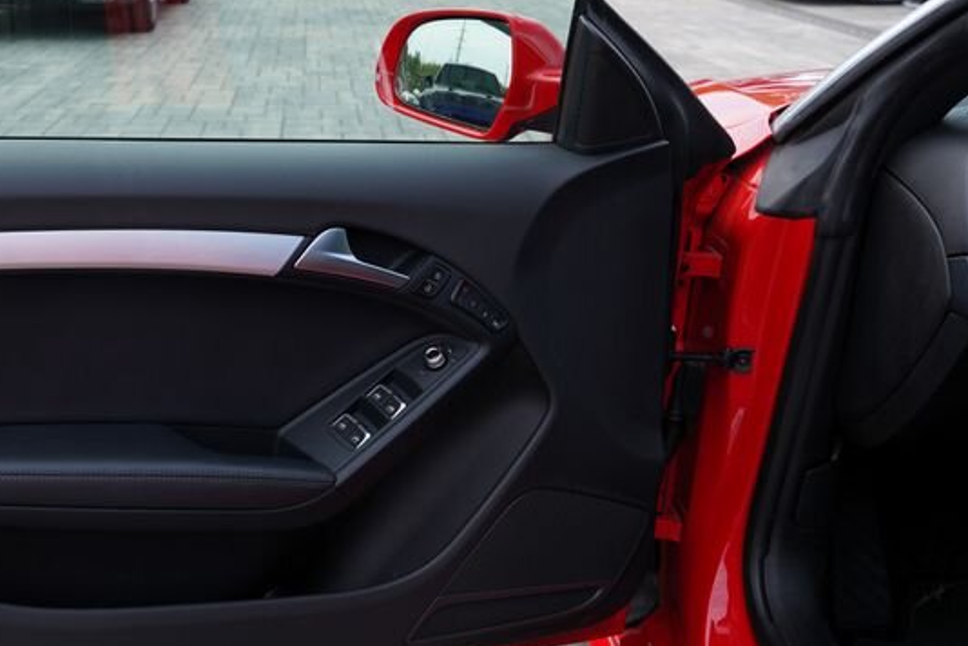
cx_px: 132
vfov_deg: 29.1
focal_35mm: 46
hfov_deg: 40.2
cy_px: 230
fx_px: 1237
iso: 100
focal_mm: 24
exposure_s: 1/160
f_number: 6.3
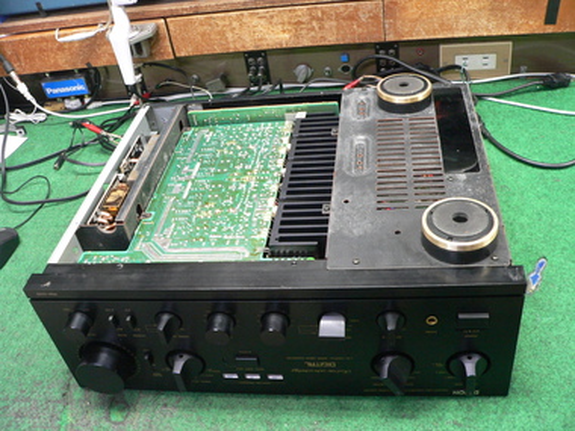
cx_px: 288
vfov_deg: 39.7
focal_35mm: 36
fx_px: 598
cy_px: 216
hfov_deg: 51.4
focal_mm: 6
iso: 200
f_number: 2.8
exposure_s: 1/6
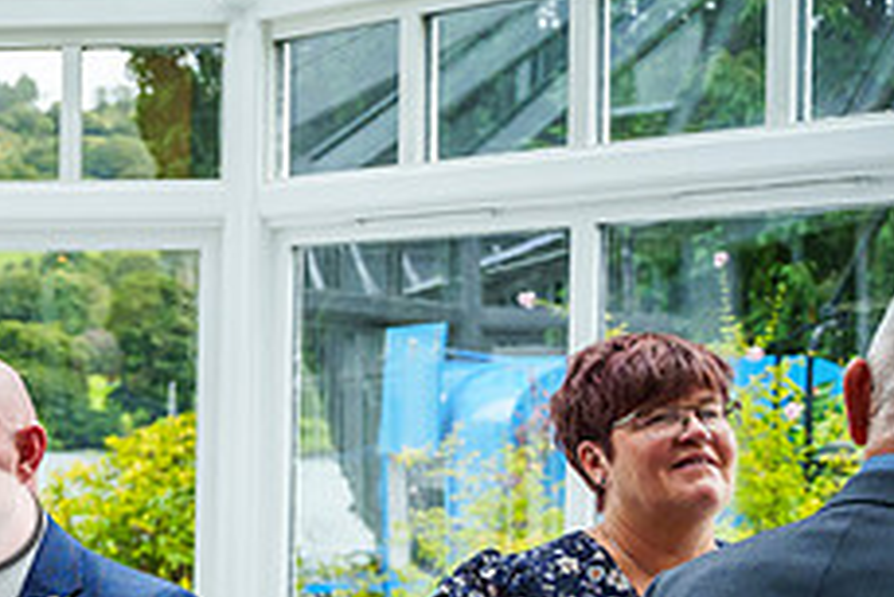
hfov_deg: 21.1
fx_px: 2087
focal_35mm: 84
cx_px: -375
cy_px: 467
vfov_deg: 16.2
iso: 800
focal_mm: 29
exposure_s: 1/4000
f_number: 3.5
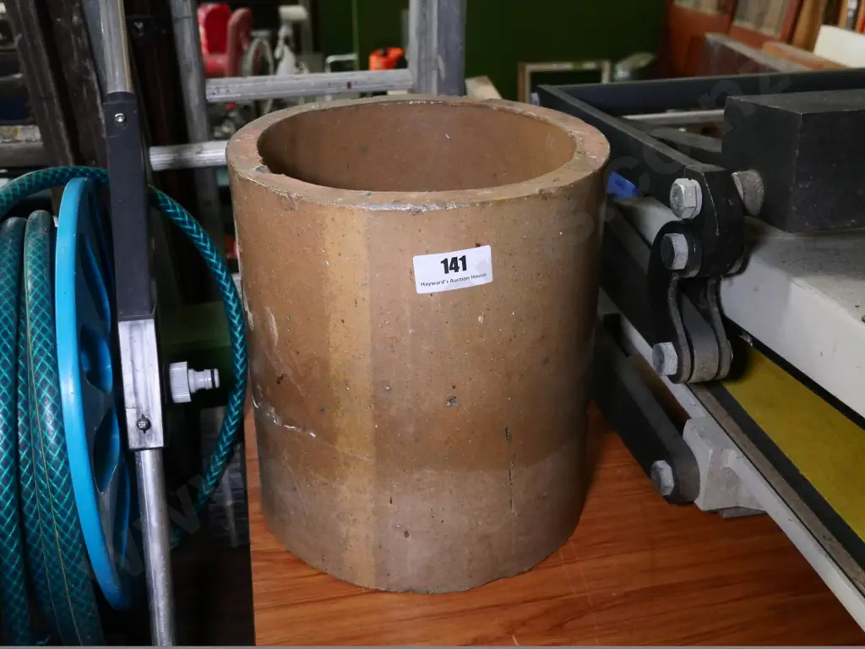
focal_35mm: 36
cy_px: 324
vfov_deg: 39.7
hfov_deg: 51.4
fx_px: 900
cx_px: 432
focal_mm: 18
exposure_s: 1/320
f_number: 3.9
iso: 3200
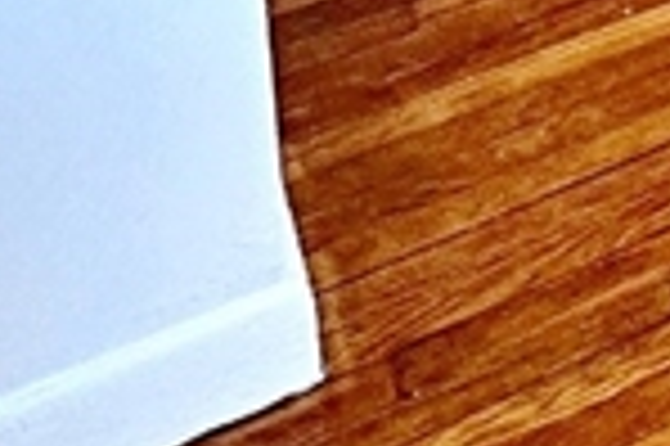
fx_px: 1859
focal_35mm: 100
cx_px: 1866
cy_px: -982
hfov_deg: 12.4
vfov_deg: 9.7
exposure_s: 1/120
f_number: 2.2
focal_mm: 2.22
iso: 100
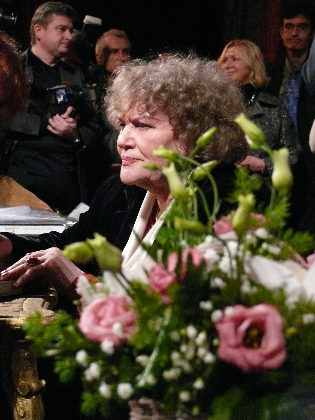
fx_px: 971
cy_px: 210
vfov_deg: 24.4
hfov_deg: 18.4
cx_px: 158
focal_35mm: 80
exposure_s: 1/80
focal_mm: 17
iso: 800
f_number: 3.2
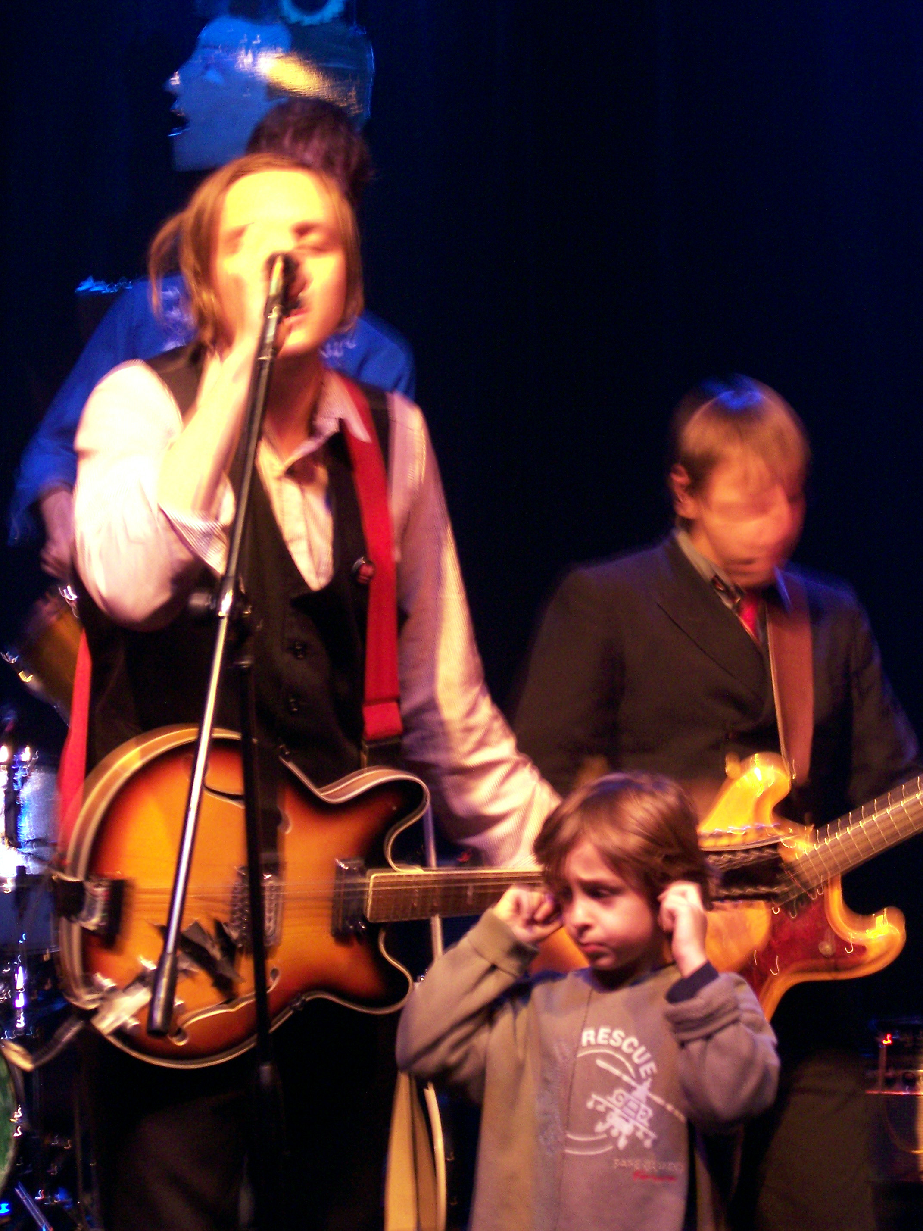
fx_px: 4160
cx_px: 462
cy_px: 616
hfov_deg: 12.7
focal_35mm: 117
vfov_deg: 16.8
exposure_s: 1/8
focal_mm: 24
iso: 200
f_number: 4.8
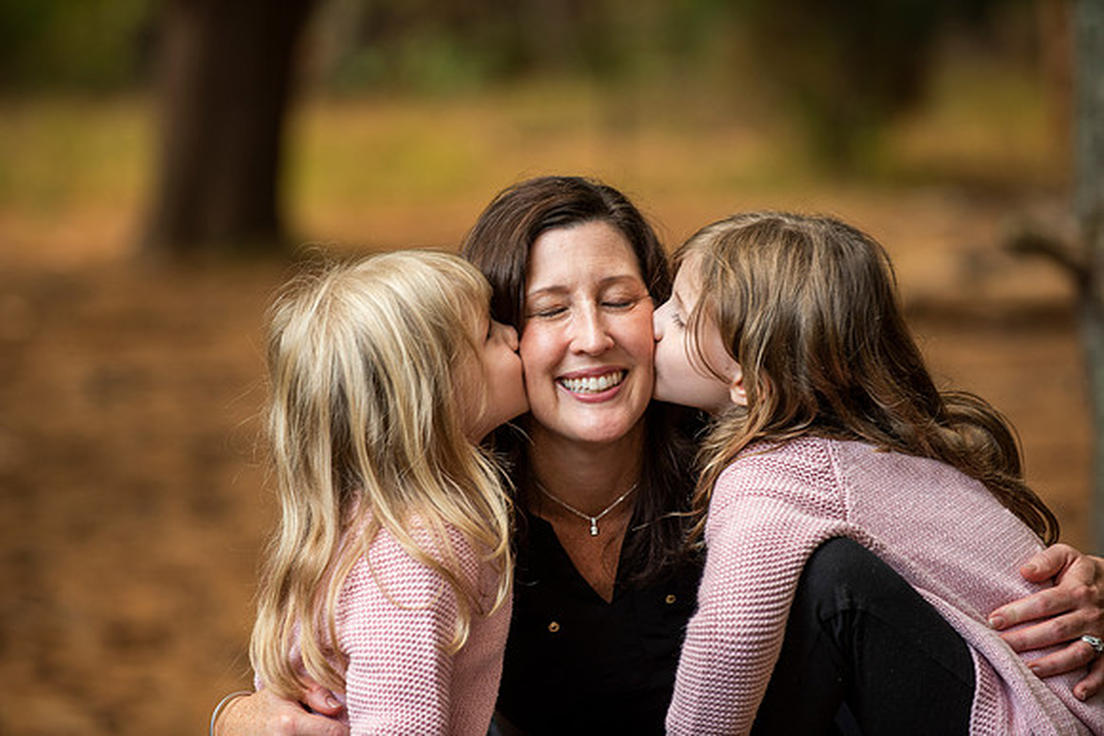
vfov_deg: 6.9
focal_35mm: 200
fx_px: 6134
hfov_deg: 10.3
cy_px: 368
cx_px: 552
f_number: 4
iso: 250
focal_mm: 200
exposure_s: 1/125
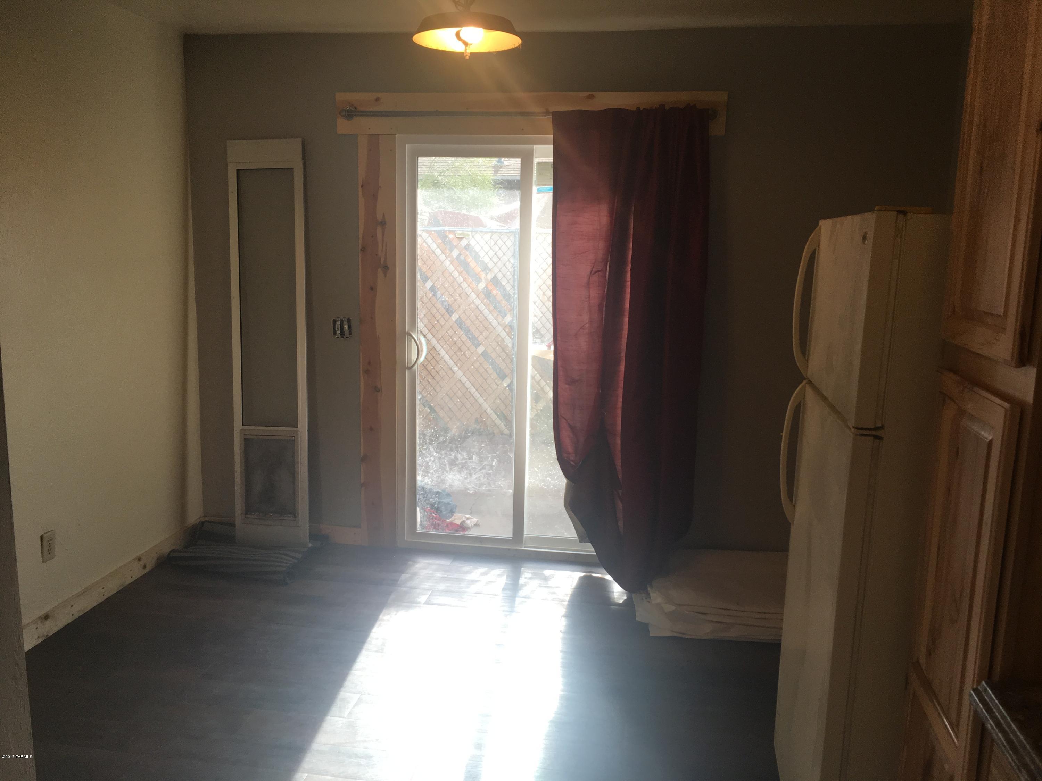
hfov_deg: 61.7
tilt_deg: -10.4
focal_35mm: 29
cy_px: 390
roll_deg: -1.1
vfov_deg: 48.2
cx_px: 521
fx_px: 873
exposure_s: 1/120
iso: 40
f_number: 2.2
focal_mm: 4.15
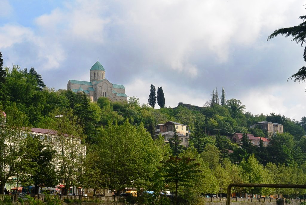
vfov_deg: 18.5
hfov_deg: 27.3
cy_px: 102
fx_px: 630
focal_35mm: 74
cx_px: 153
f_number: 5.6
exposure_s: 1/500
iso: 100
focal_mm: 27.5
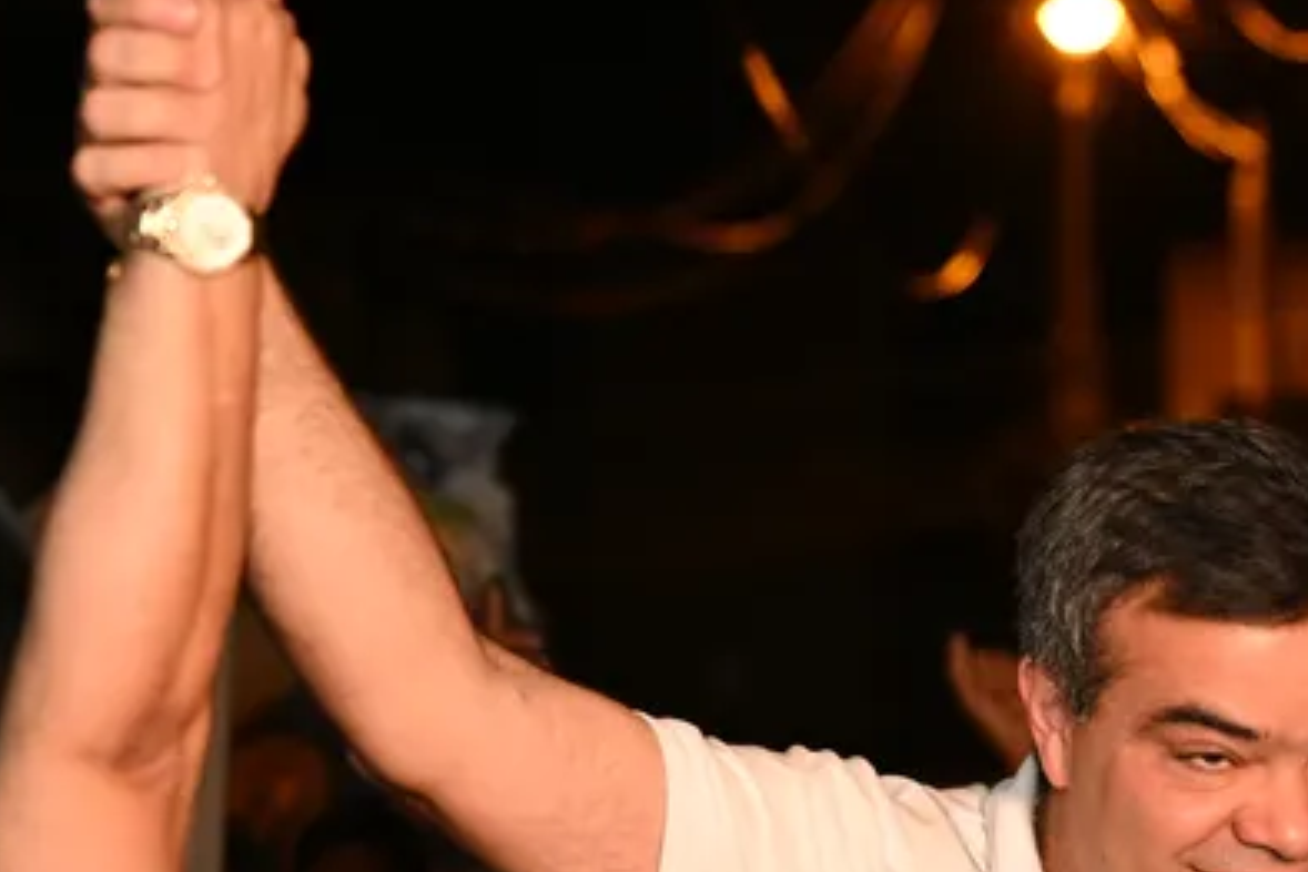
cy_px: 915
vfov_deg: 12.6
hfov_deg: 18.9
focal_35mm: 107
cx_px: 1045
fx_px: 3887
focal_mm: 35
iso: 640
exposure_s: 1/200
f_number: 1.4
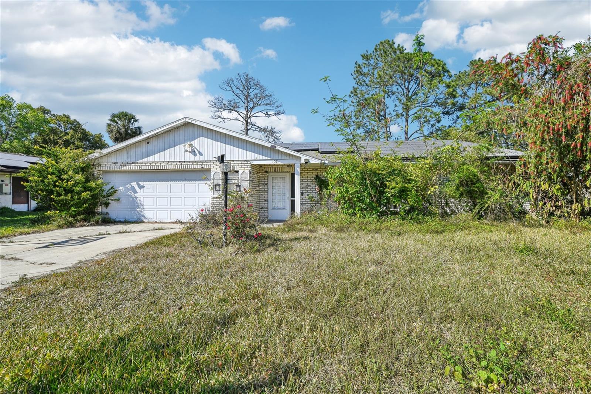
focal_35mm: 14
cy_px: 197
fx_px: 230
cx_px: 296
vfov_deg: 81.2
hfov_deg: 104.3
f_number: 8
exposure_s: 1/800
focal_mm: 14
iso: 400
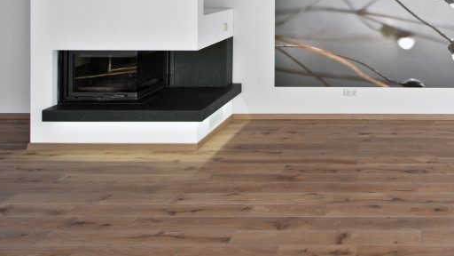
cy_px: -36
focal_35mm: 33
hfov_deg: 52.1
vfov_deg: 31.1
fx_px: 397
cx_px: 411
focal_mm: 14
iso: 200
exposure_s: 1/50
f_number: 8
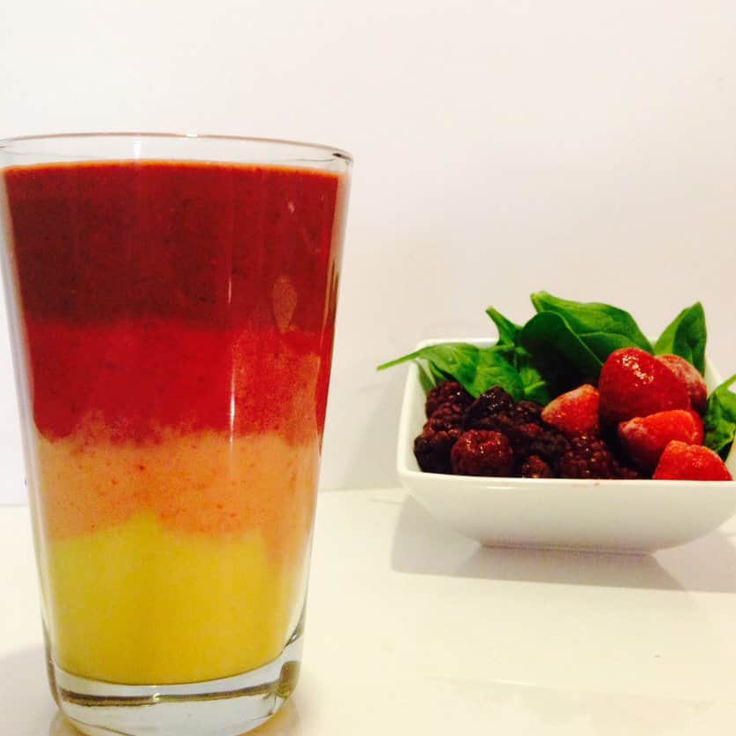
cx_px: 289
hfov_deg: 39.8
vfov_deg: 40.0
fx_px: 1010
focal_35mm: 42
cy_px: 369
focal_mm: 4.12
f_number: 2.4
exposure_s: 1/20
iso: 250
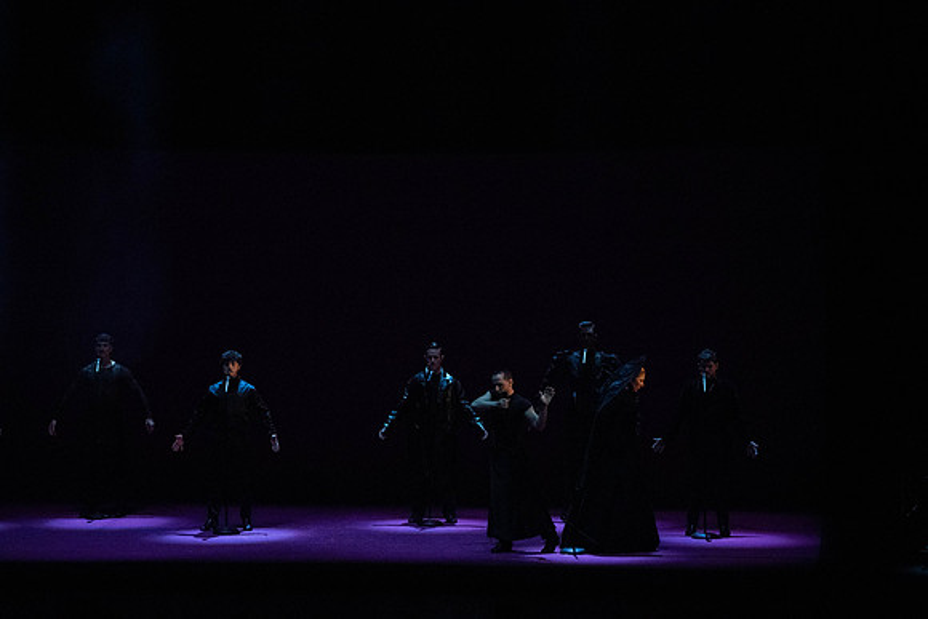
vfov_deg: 9.3
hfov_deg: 13.9
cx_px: 464
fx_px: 3816
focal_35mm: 148
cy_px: 310
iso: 25600
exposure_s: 1/320
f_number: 5
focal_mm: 148
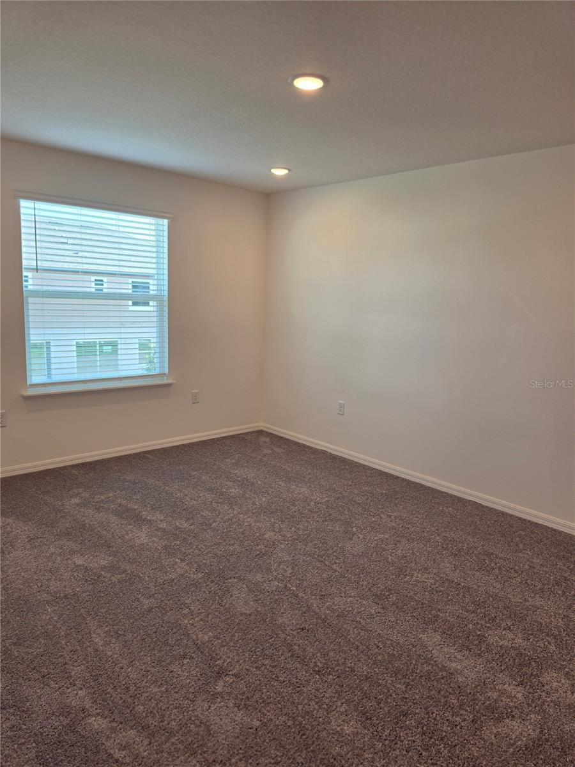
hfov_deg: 58.9
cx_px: 288
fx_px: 509
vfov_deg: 73.9
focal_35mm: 23
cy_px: 384
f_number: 1.4
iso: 25
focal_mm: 6.5
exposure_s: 1/120
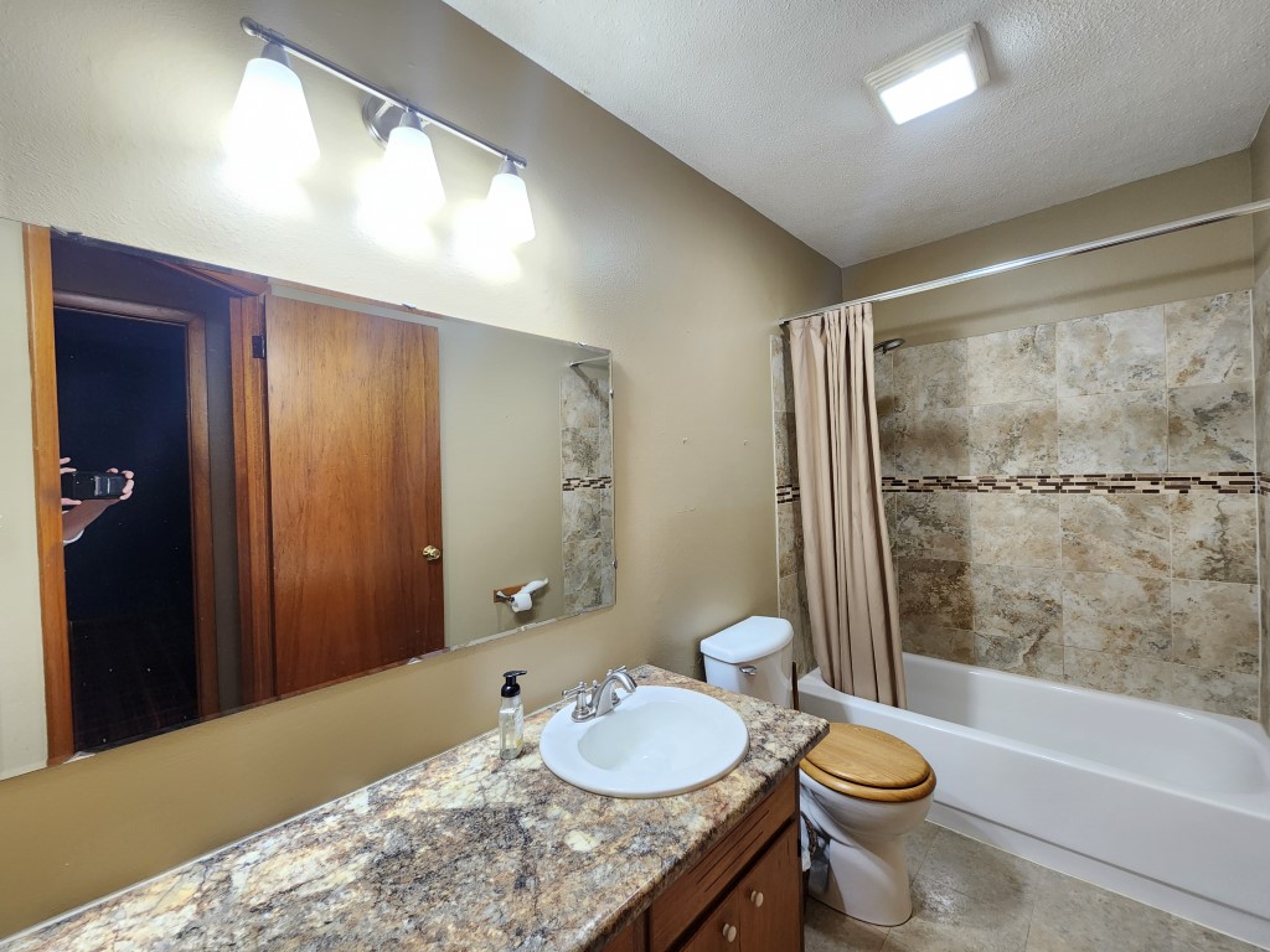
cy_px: 476
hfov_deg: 106.2
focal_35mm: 13
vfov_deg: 89.9
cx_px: 635
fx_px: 477
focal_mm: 2.2
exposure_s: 1/30
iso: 320
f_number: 2.2
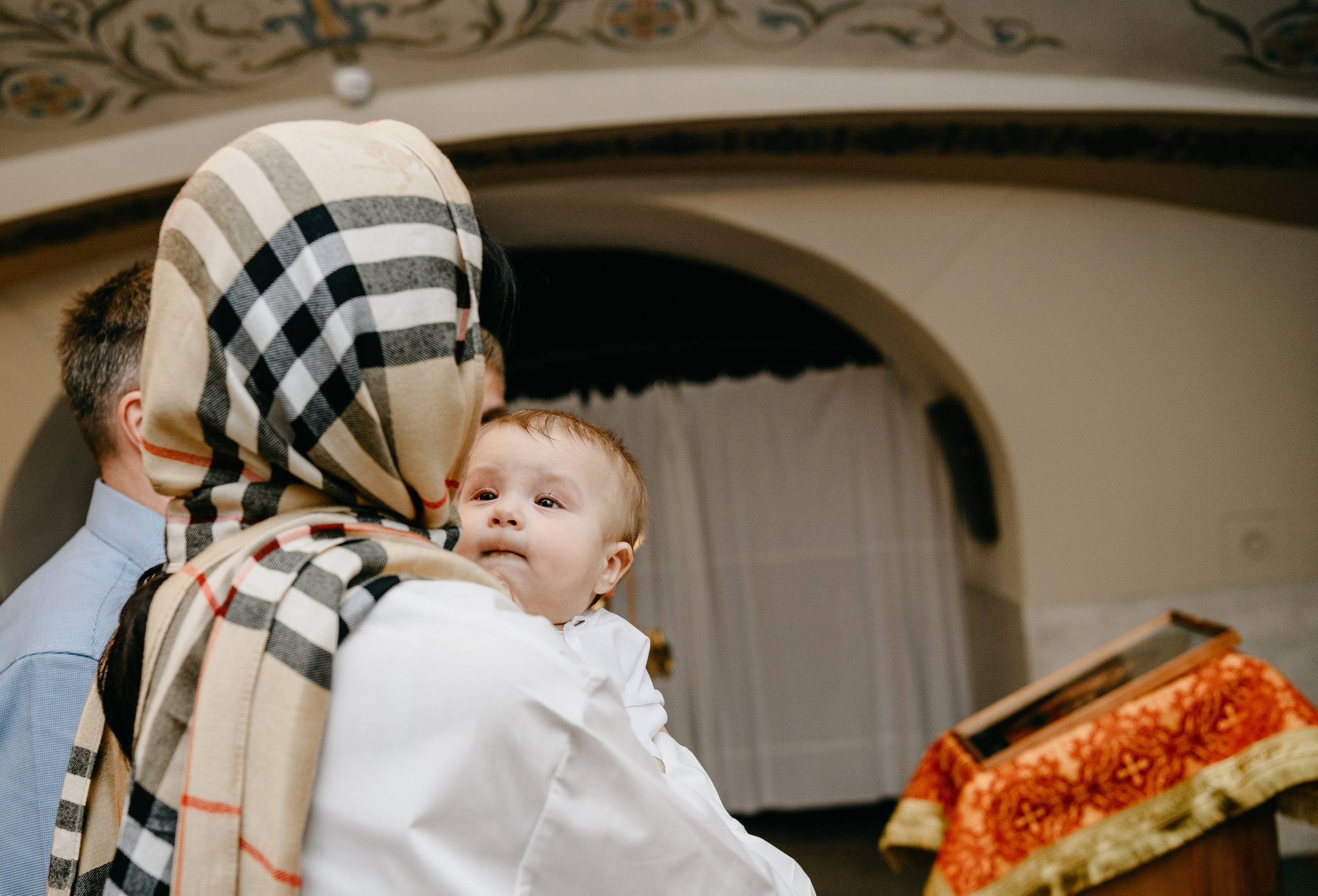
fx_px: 1764
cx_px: 562
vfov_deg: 28.5
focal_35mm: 48
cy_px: 504
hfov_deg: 40.9
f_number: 3.5
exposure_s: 1/160
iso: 500
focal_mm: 42
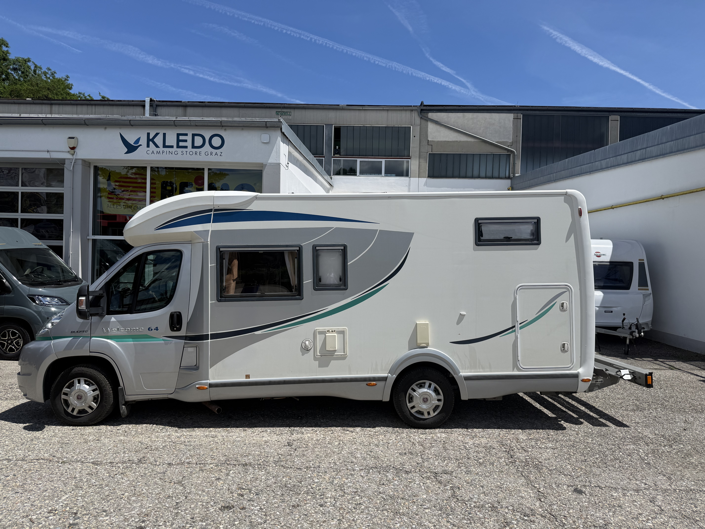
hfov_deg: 71.6
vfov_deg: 56.8
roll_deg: -1.2
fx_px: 489
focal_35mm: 24
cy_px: 264
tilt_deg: +1.0
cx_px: 352
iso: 80
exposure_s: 1/7353
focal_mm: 6.76
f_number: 1.78
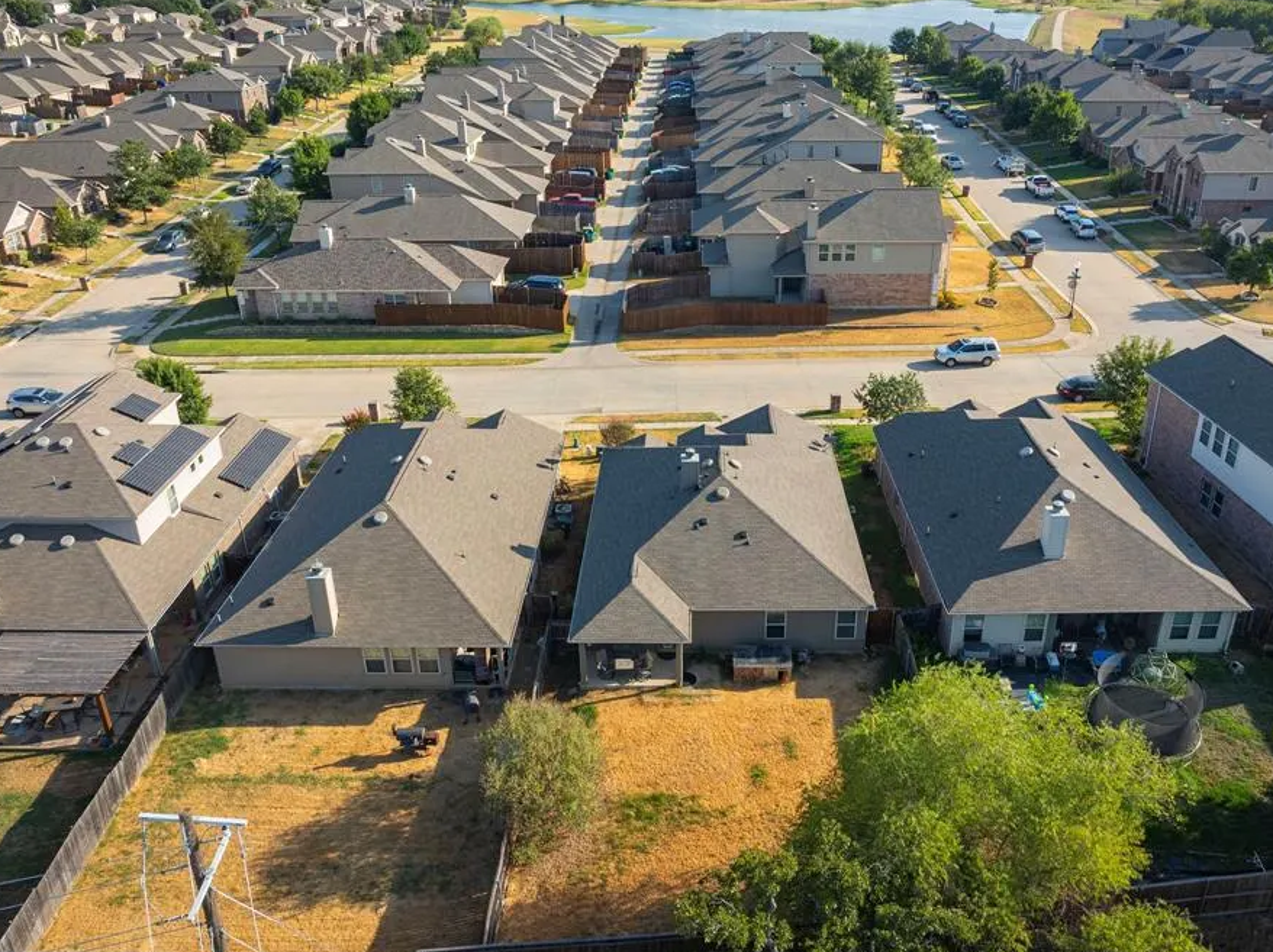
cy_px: 416
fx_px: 1029
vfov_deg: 49.6
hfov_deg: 63.4
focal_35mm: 28
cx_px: 676
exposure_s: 1/160
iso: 100
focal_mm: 12.29
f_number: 7.1
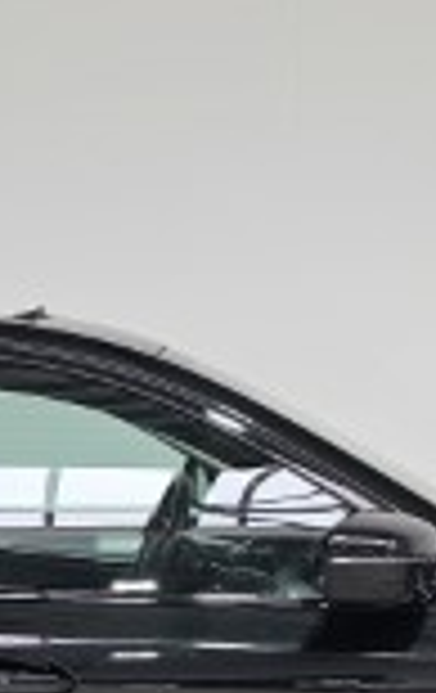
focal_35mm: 101
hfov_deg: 12.8
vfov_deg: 19.4
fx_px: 1910
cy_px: 814
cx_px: -22
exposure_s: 1/100
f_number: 1.7
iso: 50
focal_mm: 6.3
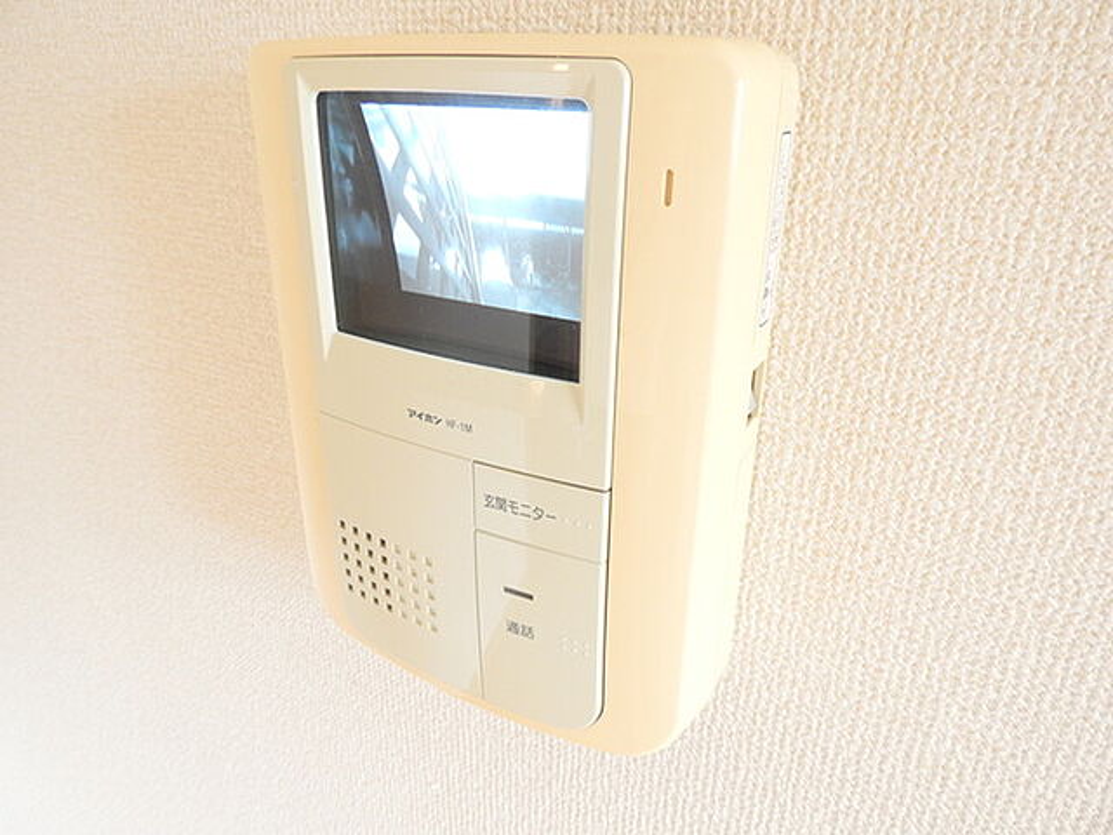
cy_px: 418
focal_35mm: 24
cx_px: 556
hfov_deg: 71.6
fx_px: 772
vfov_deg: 56.8
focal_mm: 4.3
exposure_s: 1/20
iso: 400
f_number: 3.3
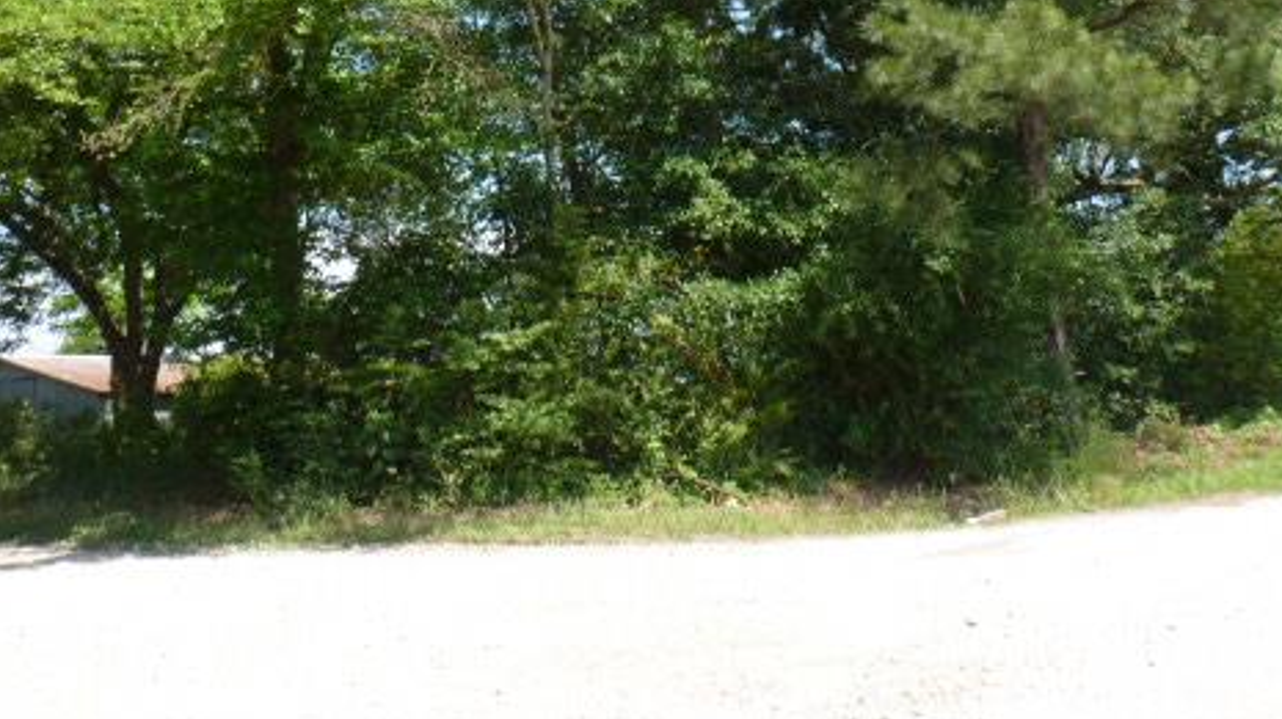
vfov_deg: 31.7
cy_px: 116
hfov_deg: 54.9
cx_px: 518
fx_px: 1223
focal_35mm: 36
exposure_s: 1/250
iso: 100
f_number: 4
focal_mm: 4.3
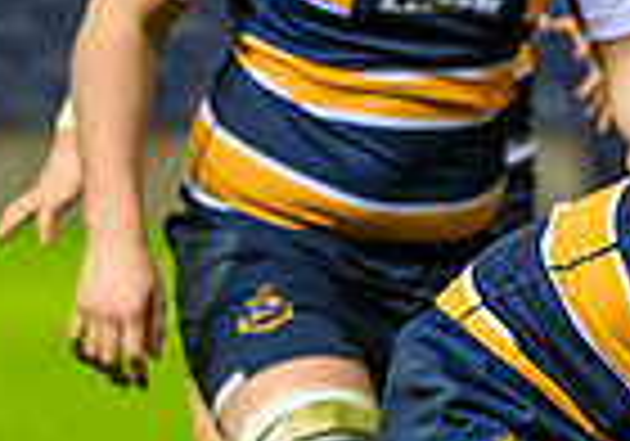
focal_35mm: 938
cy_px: 868
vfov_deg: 1.5
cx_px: 1181
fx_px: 16671
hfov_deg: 2.2
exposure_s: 1/800
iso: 3200
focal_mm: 170
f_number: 4
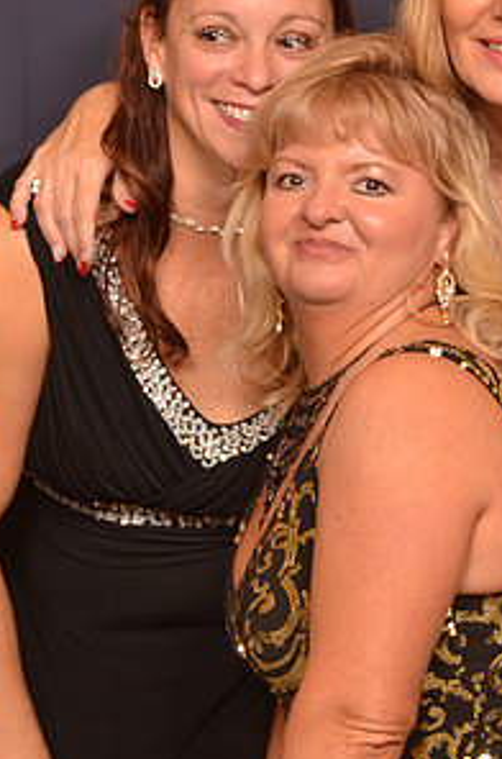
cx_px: 366
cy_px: 308
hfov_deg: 8.9
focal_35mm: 153
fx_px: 3215
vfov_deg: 13.4
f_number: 5.6
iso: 200
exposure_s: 1/80
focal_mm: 52
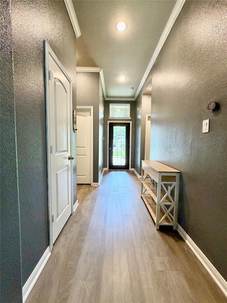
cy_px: 152
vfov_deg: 102.1
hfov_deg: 85.7
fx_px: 122
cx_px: 114
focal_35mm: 14
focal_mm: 2.22
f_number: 2.2
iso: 200
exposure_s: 1/60
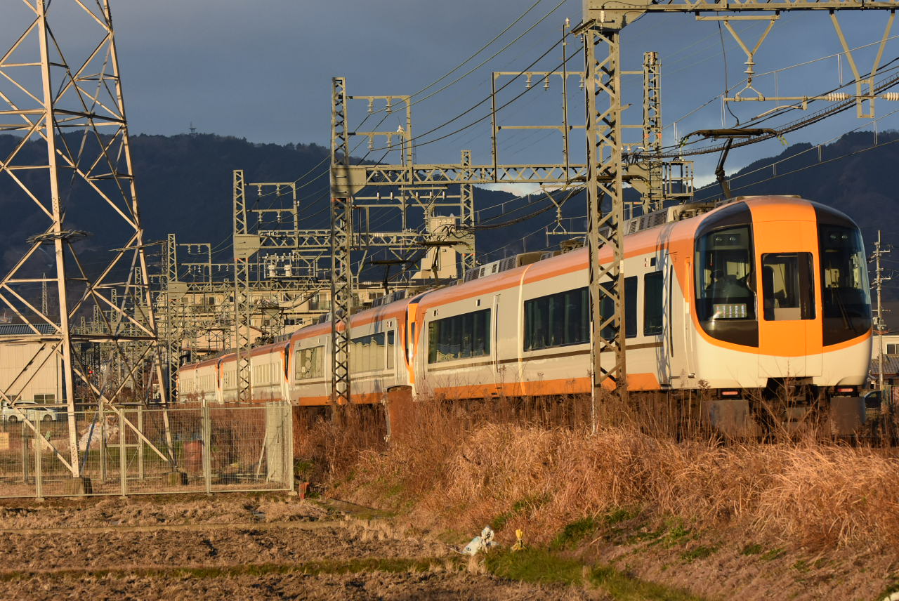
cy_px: 300
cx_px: 450
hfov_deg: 13.0
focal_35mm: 158
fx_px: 3937
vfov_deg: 8.7
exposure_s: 1/1000
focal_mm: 105
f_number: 4
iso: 640
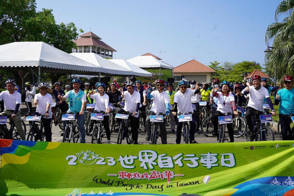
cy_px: 98
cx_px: 147
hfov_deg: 54.4
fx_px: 286
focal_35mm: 35
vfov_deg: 37.9
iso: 100
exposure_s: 1/160
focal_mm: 35
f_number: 10
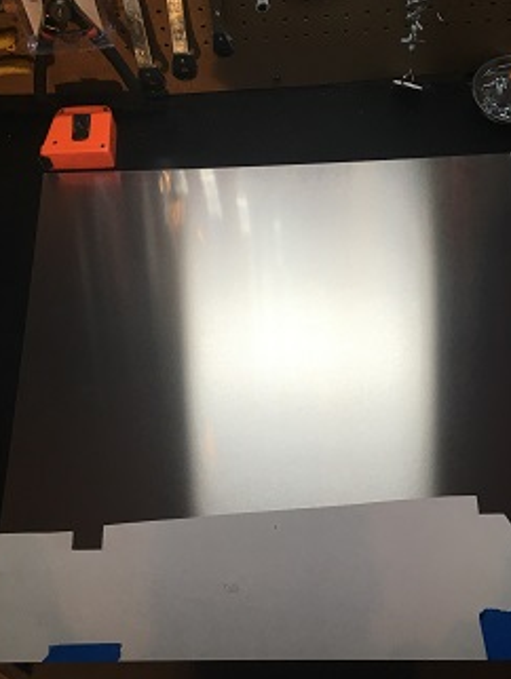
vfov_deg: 51.0
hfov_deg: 39.7
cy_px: 401
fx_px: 708
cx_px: 264
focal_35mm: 36
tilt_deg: -66.1
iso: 32
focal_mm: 4.15
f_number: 2.2
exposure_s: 1/30
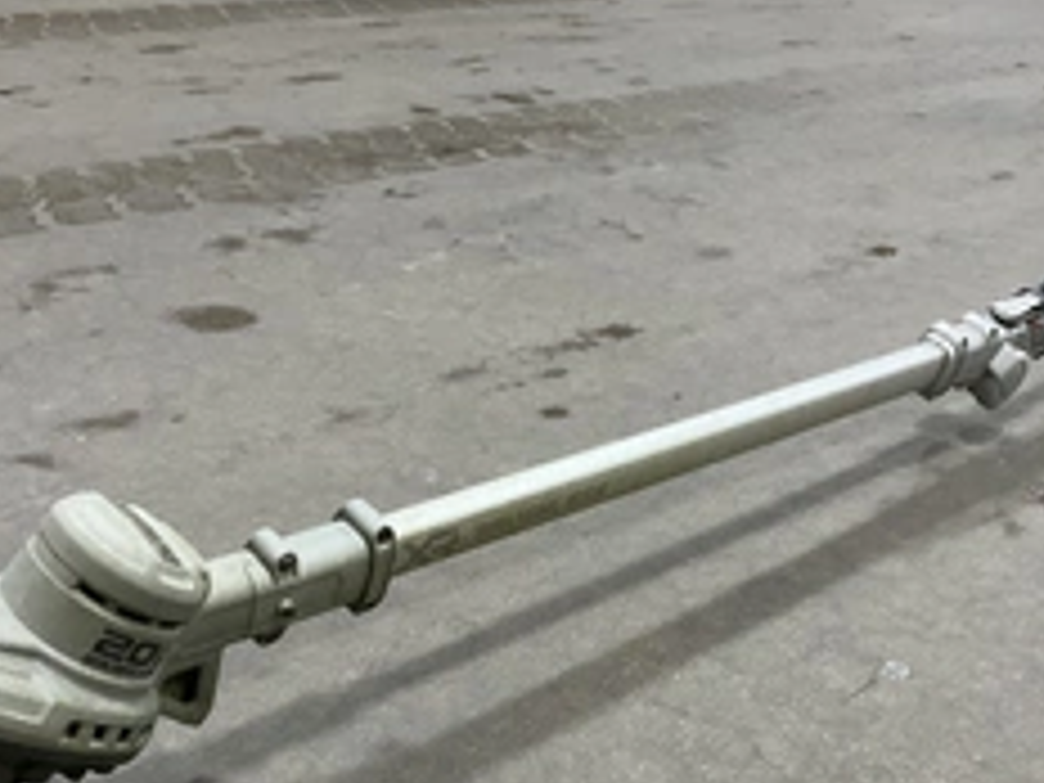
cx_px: 554
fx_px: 1508
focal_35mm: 50
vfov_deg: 28.3
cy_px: 652
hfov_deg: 38.2
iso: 250
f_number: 1.8
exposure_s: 1/40
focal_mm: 3
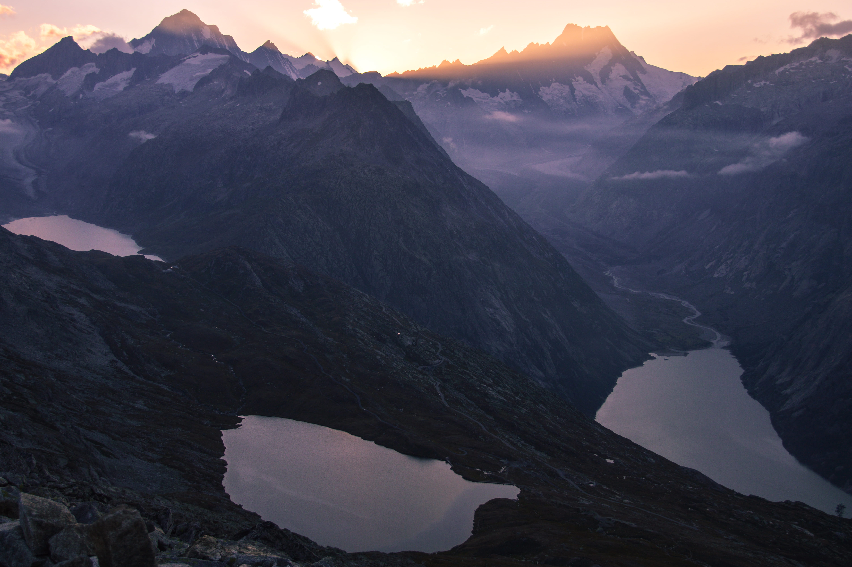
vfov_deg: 33.0
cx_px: 426
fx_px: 958
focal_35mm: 40
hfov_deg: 48.0
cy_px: 284
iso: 100
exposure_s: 1/500
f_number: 4
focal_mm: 27
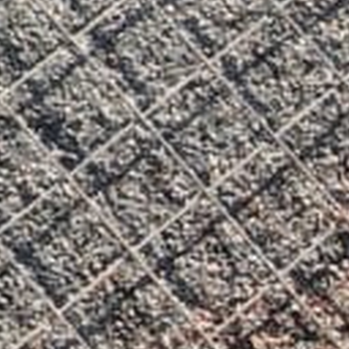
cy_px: -194
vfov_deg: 8.6
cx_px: -774
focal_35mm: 199
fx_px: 2270
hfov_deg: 7.5
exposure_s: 1/15
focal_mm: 4.5
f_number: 2.8
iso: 180
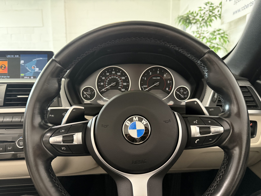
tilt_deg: -11.5
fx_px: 181
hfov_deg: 71.6
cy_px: 98
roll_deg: +0.3
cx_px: 130
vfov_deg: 56.8
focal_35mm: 24
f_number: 1.78
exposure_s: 1/50
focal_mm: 6.76
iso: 800
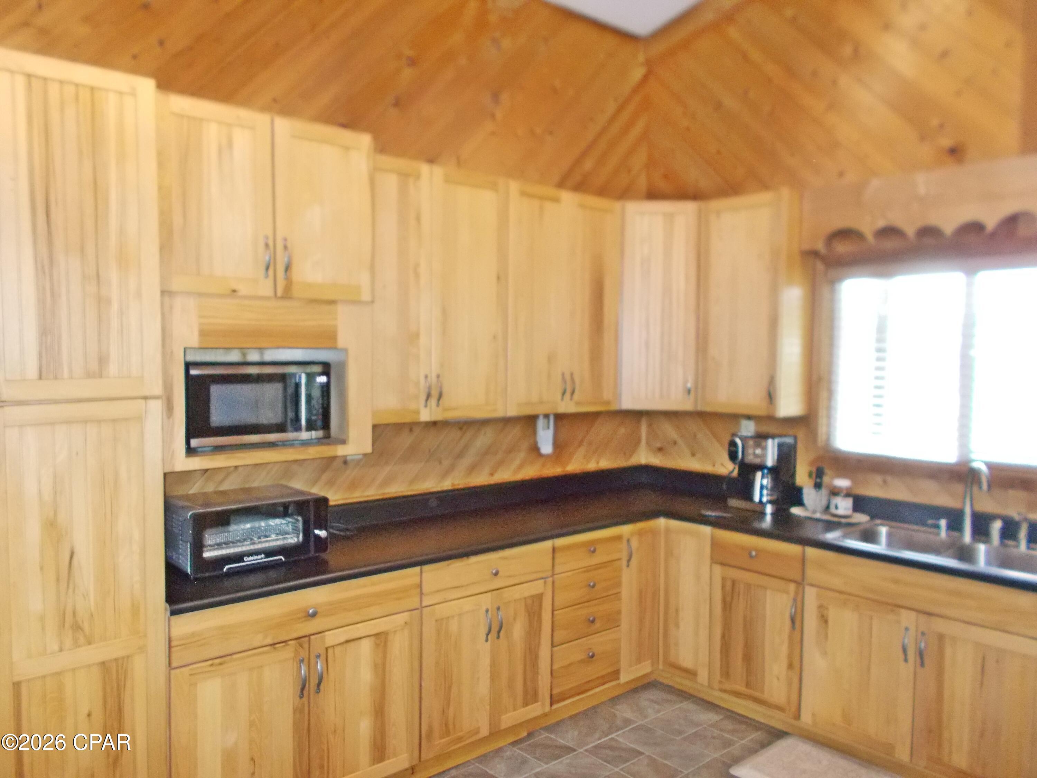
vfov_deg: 53.1
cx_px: 518
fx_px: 779
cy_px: 389
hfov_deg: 67.3
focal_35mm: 26
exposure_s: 1/25
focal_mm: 4.6
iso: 400
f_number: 3.2
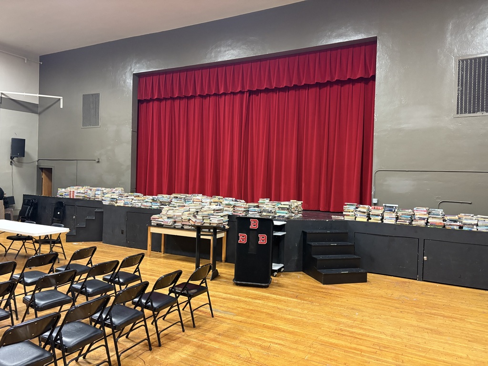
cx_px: 244
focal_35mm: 26
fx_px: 367
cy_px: 183
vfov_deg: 53.1
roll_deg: -1.7
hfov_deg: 67.3
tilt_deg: -0.5
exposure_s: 1/40
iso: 500
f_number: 1.6
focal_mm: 5.96
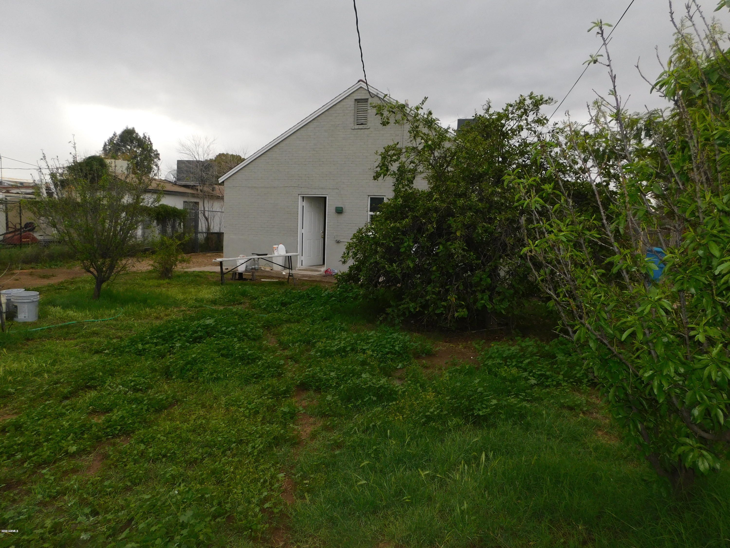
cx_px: 365
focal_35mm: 23
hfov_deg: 73.9
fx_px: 485
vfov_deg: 58.9
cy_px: 274
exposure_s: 1/800
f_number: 3
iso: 125
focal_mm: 4
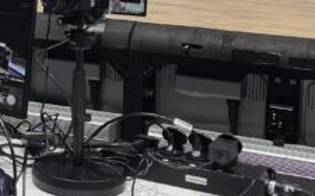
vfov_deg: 11.1
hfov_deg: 16.1
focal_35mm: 116
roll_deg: +0.6
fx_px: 995
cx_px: -192
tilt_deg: -9.3
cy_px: -1
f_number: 1.78
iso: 64
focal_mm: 6.76
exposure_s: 1/167
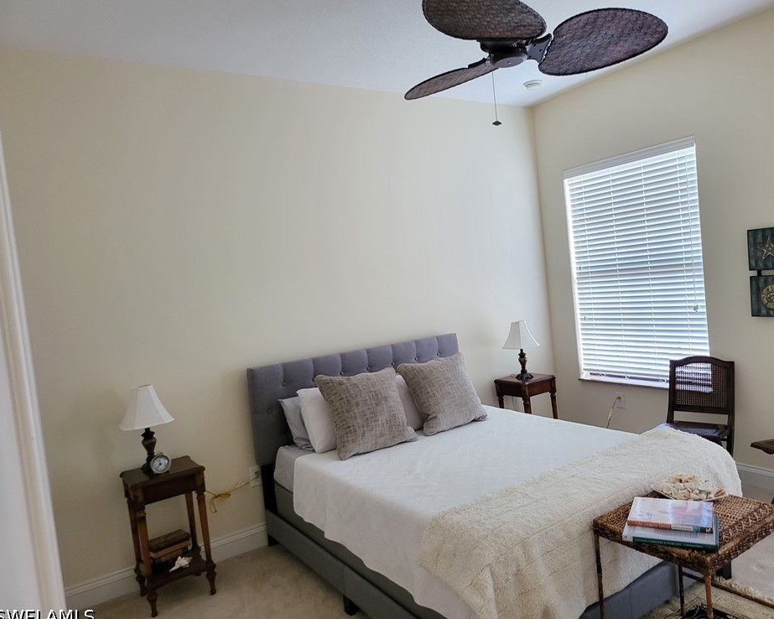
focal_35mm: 26
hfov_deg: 65.9
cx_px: 419
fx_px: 595
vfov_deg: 54.9
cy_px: 309
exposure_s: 1/24
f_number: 1.8
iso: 500
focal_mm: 5
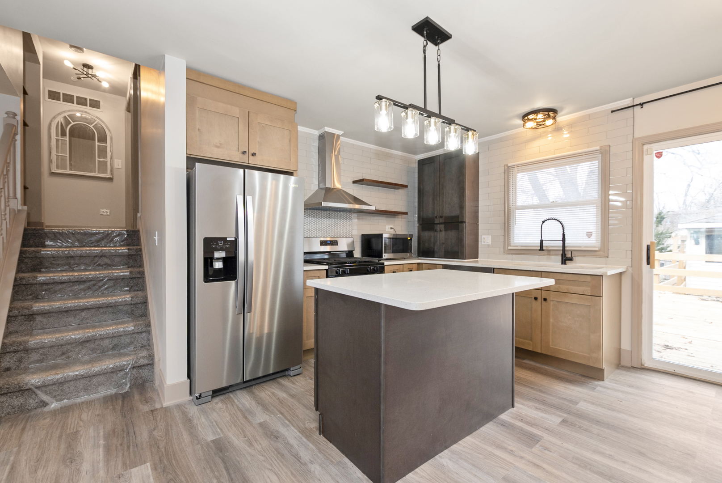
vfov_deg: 77.4
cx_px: 361
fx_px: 301
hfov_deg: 100.4
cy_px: 242
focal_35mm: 15
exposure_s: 1/15
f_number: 7.1
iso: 320
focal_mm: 10
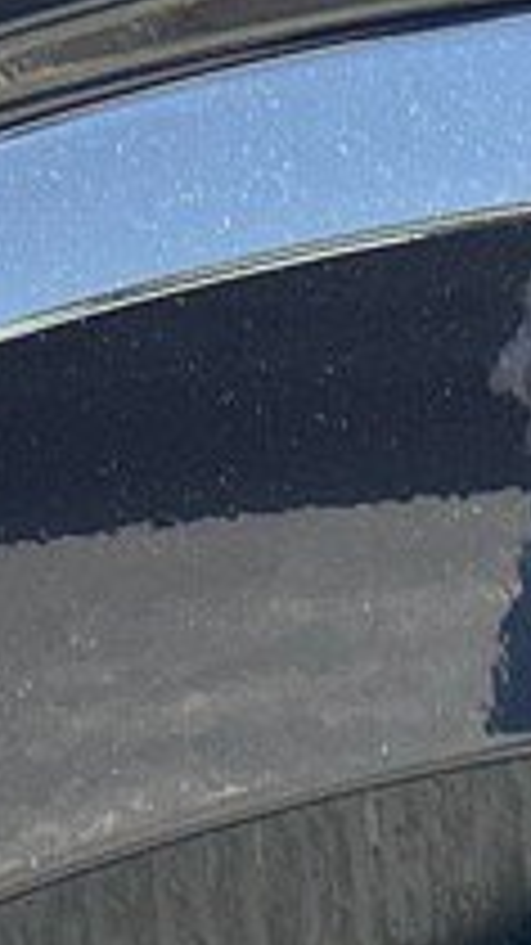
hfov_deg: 5.5
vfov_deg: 8.9
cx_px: 1112
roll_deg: -0.3
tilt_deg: -31.3
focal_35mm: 216
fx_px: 5411
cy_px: 2322
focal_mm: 5.7
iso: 50
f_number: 1.5
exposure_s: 1/383
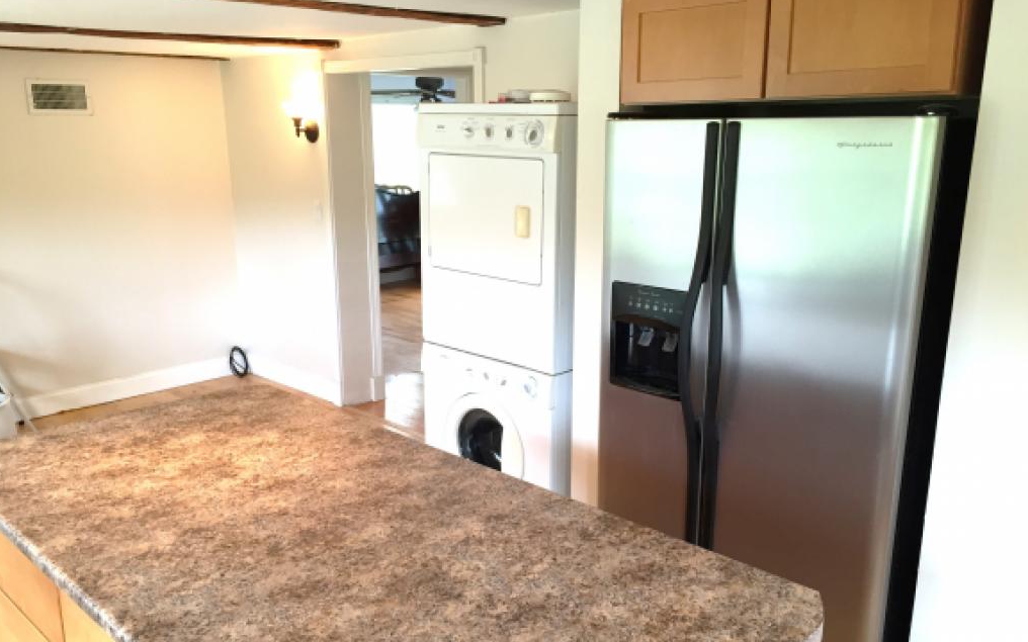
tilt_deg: -16.1
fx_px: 869
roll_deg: +0.3
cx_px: 512
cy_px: 368
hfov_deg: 61.2
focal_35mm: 31
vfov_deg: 40.5
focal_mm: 4.15
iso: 64
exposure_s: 1/30
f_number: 2.2
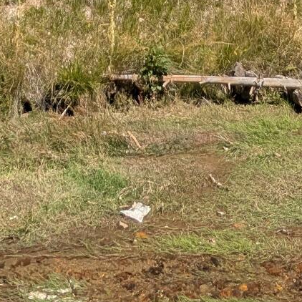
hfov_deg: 25.7
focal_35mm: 67
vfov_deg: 21.9
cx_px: 142
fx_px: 661
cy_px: -134
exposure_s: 1/2660
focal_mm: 2.22
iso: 45
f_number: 2.2
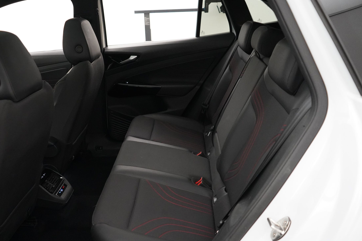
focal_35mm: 32
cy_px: 135
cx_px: 163
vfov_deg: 41.1
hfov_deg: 58.6
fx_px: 322
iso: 8000
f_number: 3.5
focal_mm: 28
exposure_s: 1/160
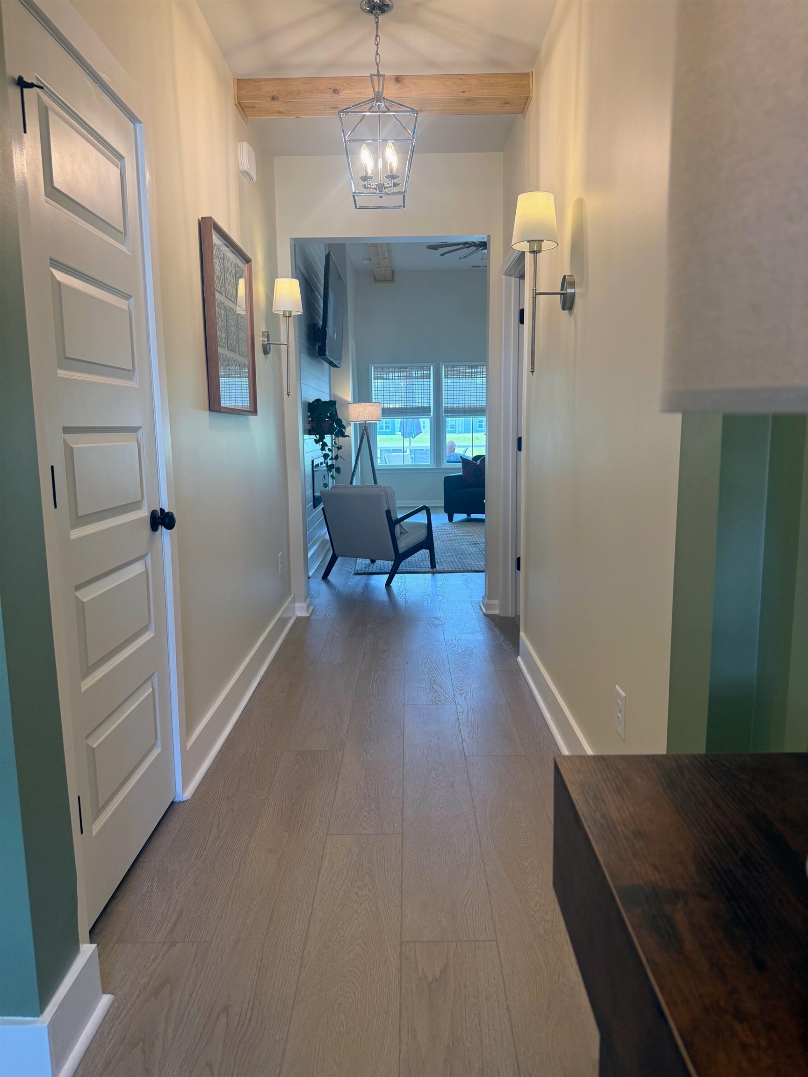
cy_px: 538
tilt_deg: -7.8
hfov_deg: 56.8
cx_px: 404
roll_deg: +0.7
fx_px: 747
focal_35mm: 24
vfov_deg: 71.6
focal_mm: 6.76
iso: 125
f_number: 1.78
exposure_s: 1/120
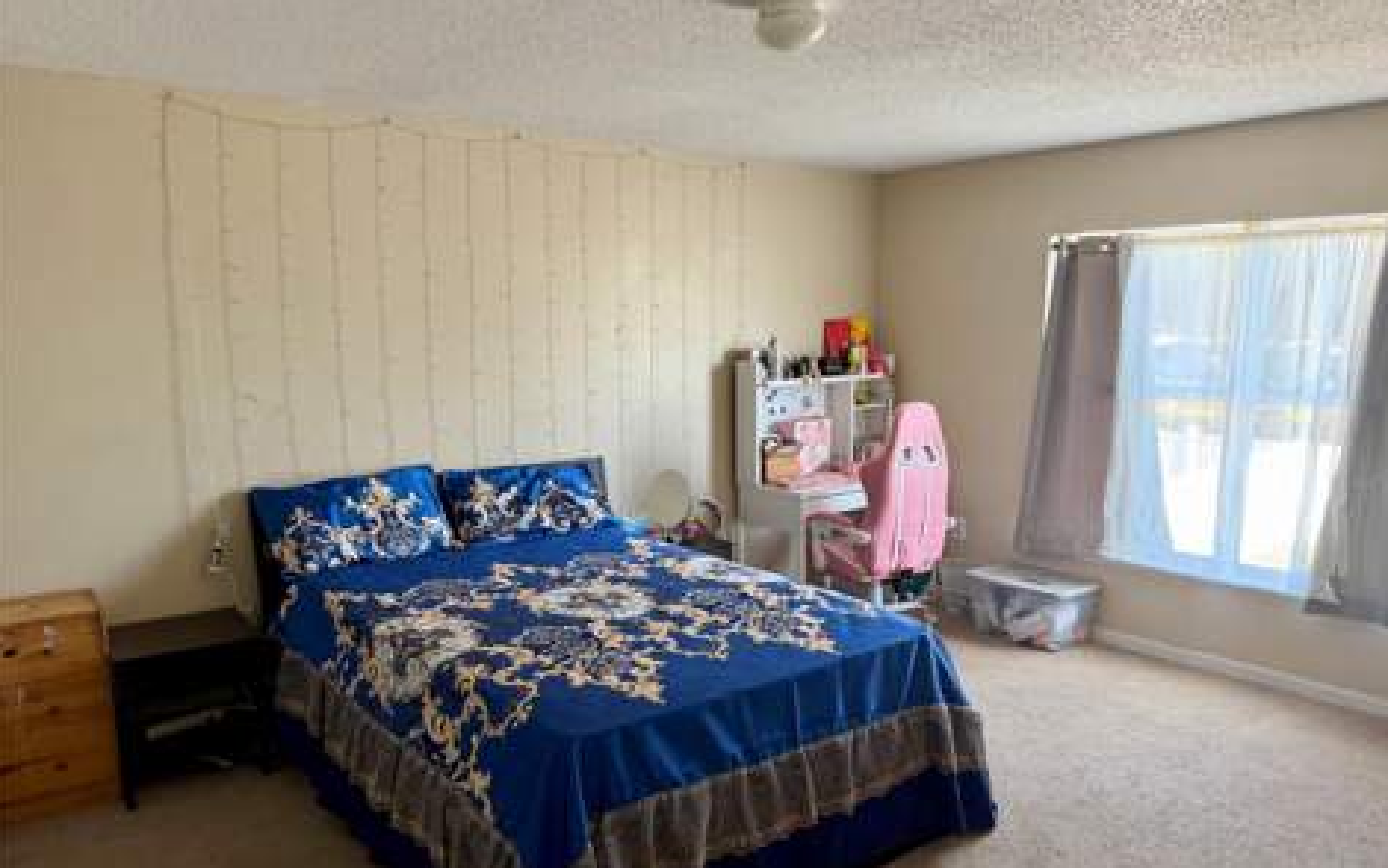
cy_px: 481
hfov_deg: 70.4
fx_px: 984
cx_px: 706
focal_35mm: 26
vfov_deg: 47.5
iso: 200
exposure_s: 1/95
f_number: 1.78
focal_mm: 6.76
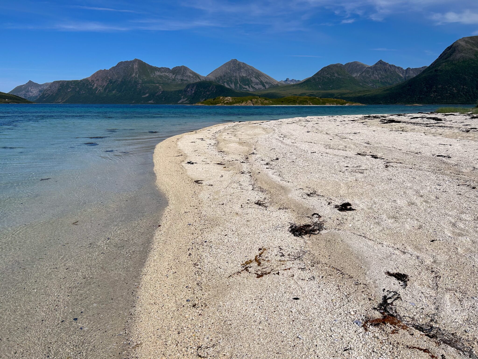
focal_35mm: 26
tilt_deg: -11.7
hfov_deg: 67.3
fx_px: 359
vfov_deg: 53.1
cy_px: 180
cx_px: 239
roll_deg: -1.3
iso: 50
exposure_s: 1/11364
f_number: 1.5
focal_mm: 5.7
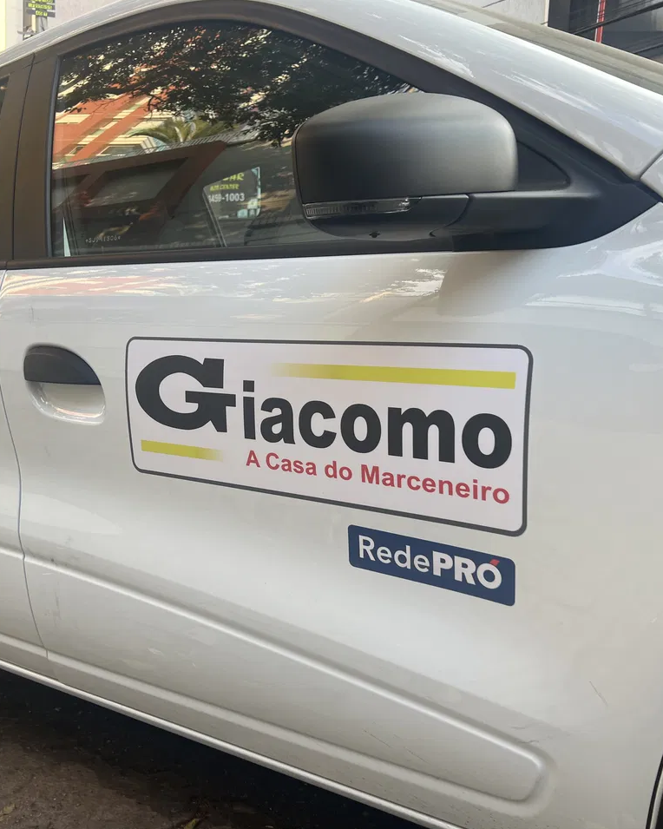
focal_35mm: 34
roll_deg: +2.1
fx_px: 834
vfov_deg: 52.8
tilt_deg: -3.5
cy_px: 415
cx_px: 251
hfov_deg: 43.0
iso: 32
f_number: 1.5
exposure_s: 1/144
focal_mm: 5.7
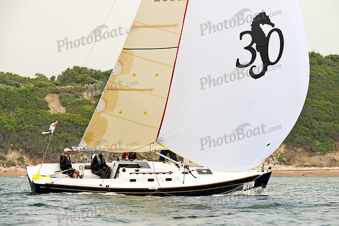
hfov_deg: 8.0
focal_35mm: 259
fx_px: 2438
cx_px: 178
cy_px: 111
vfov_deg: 5.3
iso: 250
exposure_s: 1/500
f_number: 10
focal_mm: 240
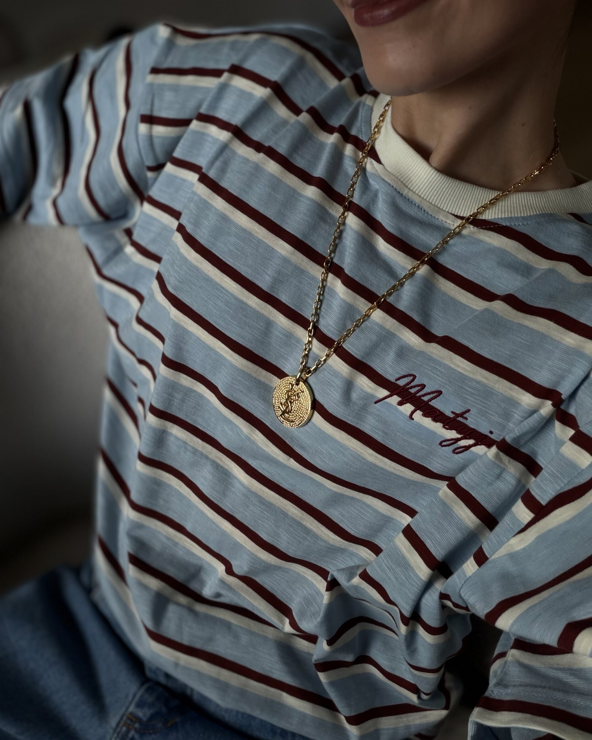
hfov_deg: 45.8
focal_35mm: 32
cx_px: 302
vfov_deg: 55.7
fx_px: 701
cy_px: 371
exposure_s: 1/88
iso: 80
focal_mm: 2.71
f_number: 1.9
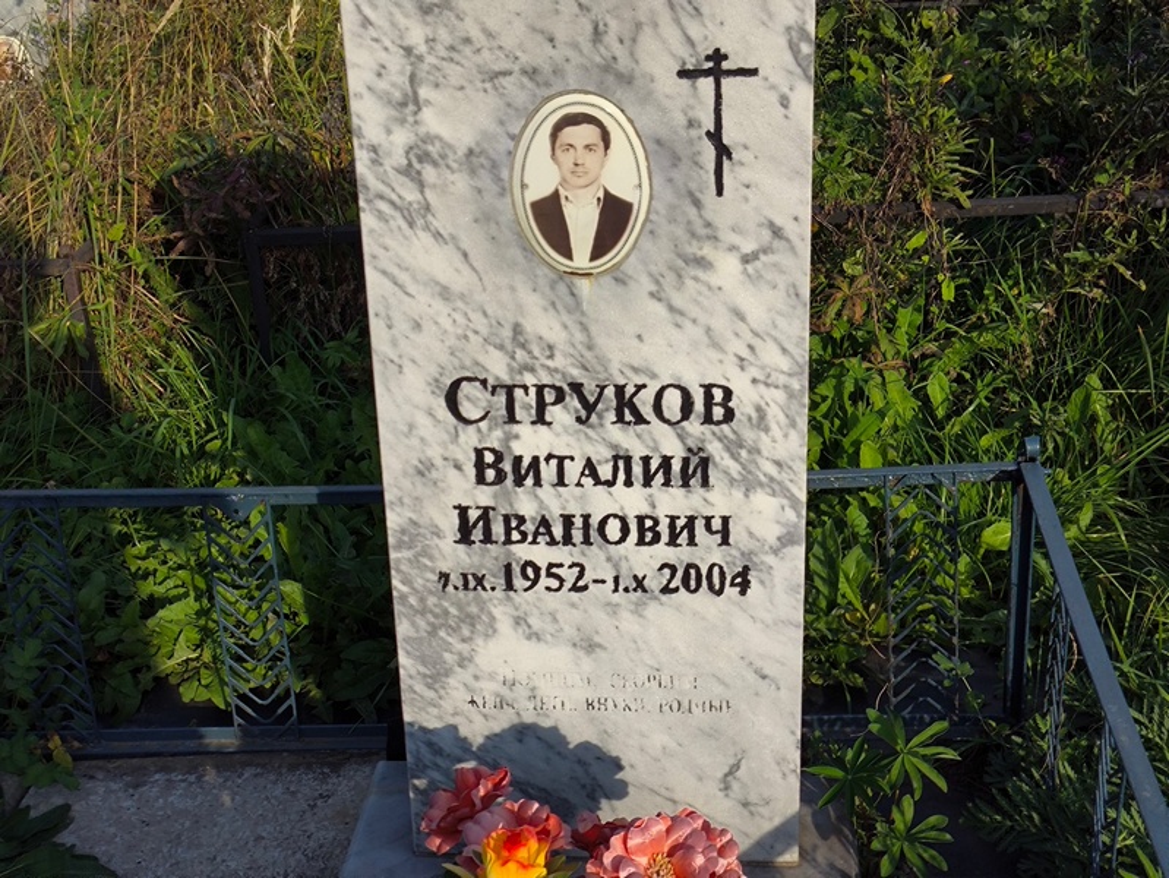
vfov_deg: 29.1
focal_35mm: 50
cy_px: 439
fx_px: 1689
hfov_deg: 38.2
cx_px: 584
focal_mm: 4.71
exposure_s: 1/2027
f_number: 1.7
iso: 50
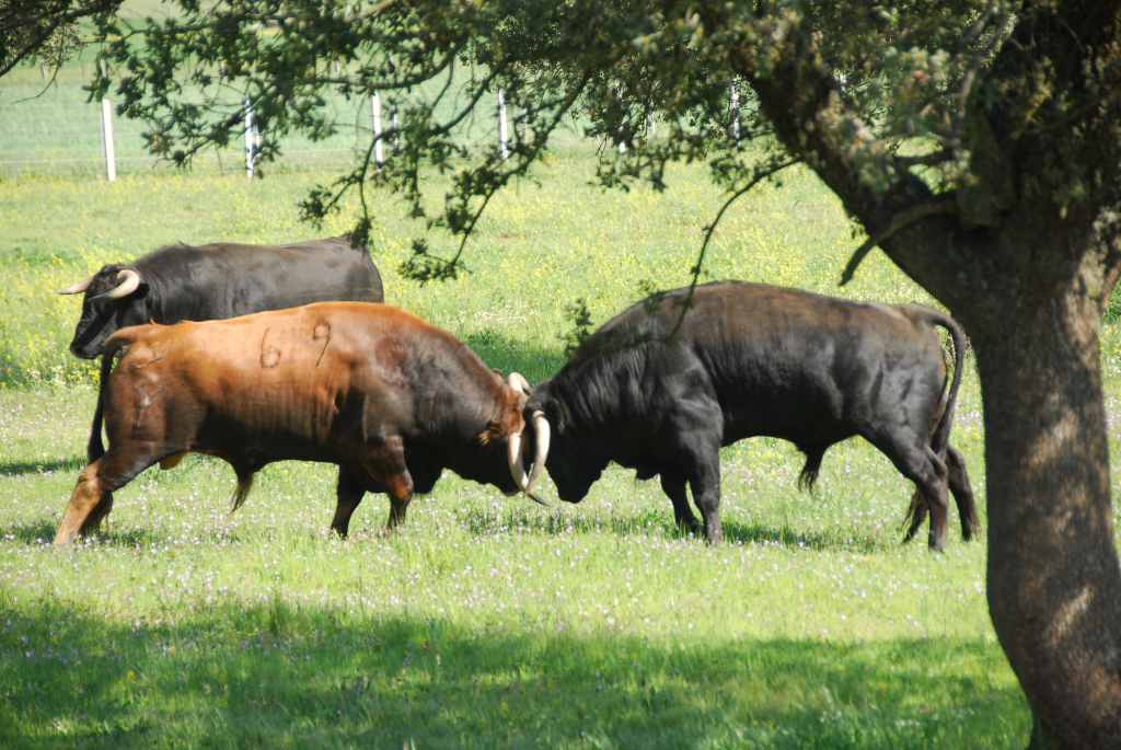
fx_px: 6078
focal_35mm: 195
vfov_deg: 7.1
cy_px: 375
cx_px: 560
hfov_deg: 10.5
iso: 220
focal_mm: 130
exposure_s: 1/250
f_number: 5.6
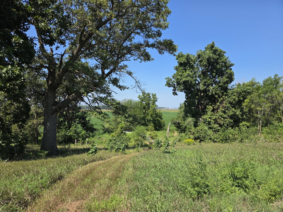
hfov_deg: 73.9
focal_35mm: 23
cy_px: 106
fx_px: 188
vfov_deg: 58.9
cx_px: 142
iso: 80
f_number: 1.7
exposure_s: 1/3446
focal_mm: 6.3
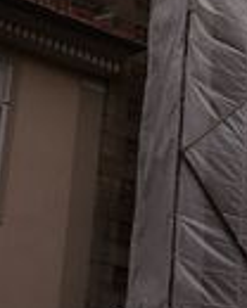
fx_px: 1151
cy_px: -152
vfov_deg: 14.3
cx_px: 276
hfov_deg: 12.0
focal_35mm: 126
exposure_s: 1/80
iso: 100
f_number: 10
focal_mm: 26
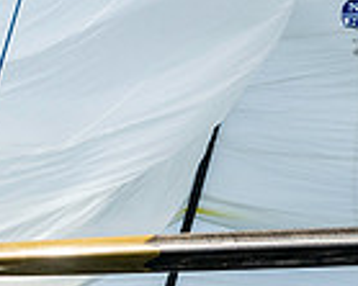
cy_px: 392
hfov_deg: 2.5
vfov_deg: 2.0
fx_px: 8312
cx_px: -36
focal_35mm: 785
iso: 400
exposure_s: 1/4000
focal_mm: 200
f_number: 5
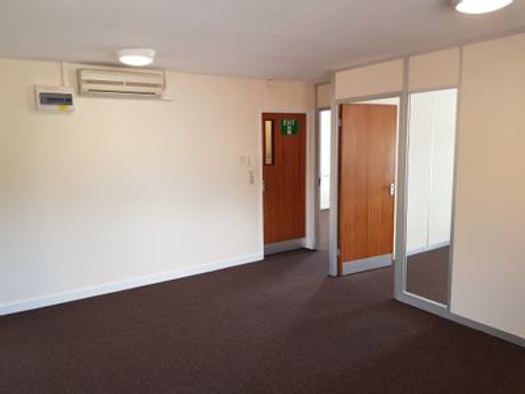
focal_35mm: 26
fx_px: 394
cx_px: 262
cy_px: 197
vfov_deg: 53.1
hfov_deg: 67.3
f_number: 1.7
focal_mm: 4.2
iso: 50
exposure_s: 1/50
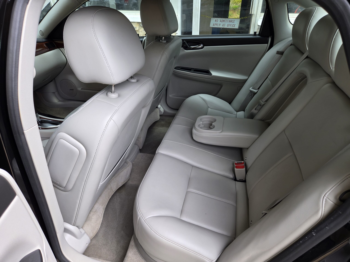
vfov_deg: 58.9
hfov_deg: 73.9
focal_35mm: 23
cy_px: 131
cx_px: 175
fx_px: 233
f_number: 1.8
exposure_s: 1/180
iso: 40
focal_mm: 5.4
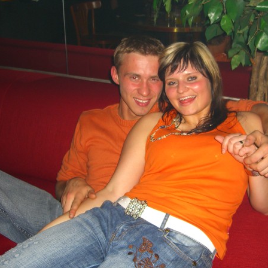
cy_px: 134
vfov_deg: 37.6
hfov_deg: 37.4
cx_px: 159
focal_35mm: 45
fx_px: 394
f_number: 2.8
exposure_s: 1/60
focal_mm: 7.9
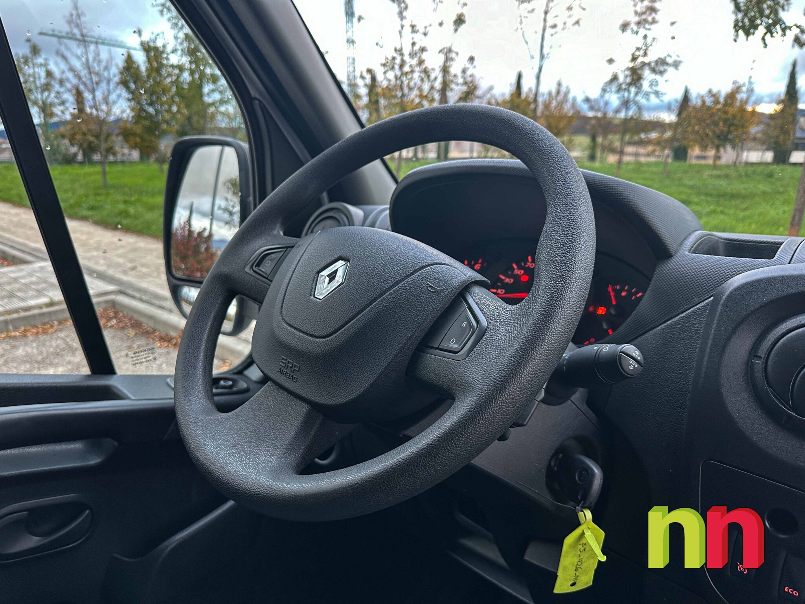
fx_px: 558
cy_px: 302
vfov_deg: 56.8
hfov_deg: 71.6
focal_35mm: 24
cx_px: 402
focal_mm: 6.86
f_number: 1.8
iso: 80
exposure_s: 1/3200
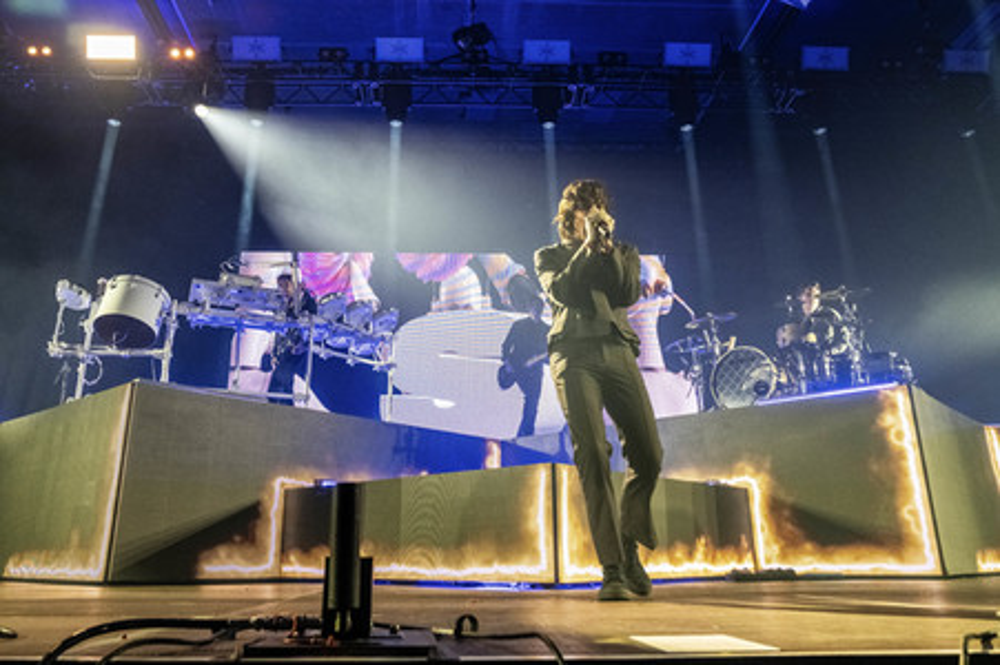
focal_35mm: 24
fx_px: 666
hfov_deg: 73.8
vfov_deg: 53.1
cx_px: 500
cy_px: 332
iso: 2500
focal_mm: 24
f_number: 5
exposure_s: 1/500
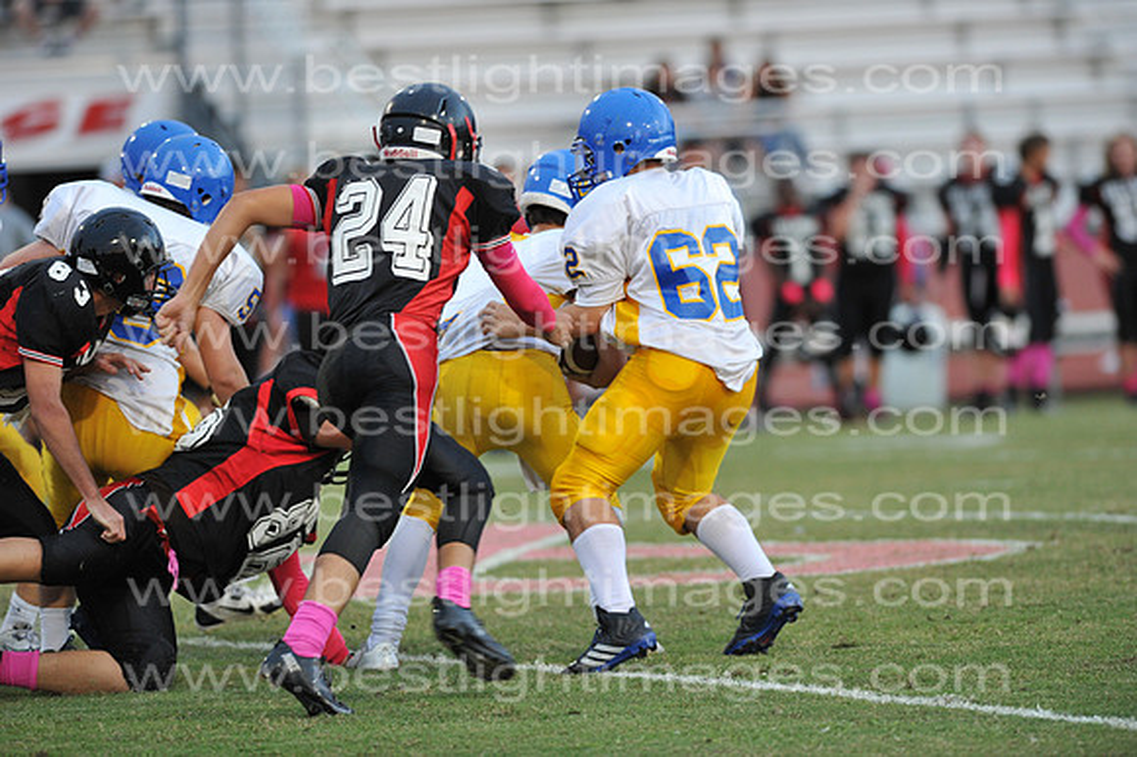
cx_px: 568
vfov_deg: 4.6
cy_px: 378
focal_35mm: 300
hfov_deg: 6.9
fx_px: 9469
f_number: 4
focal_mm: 300
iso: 2000
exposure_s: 1/500
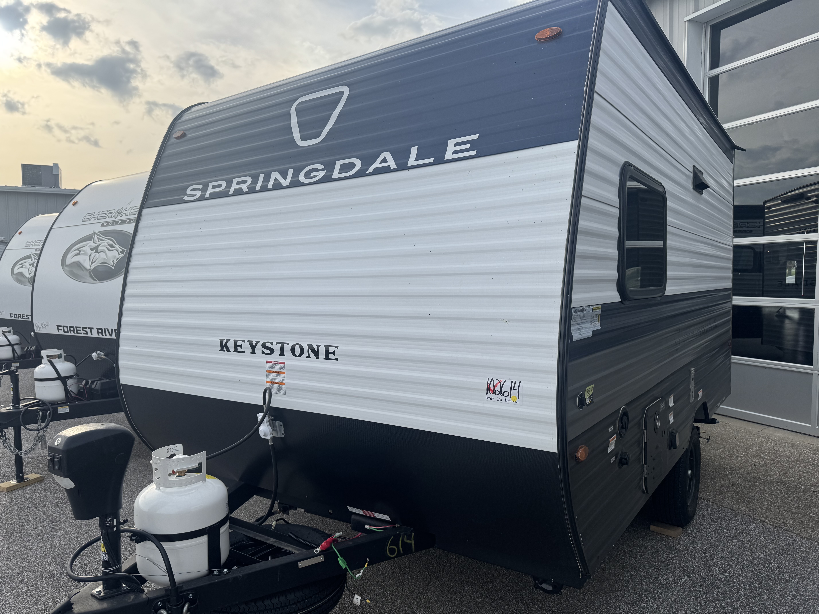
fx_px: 568
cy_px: 307
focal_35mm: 24
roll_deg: -0.5
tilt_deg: -2.9
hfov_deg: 71.6
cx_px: 410
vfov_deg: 56.8
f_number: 1.78
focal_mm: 6.76
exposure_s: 1/2506
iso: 80
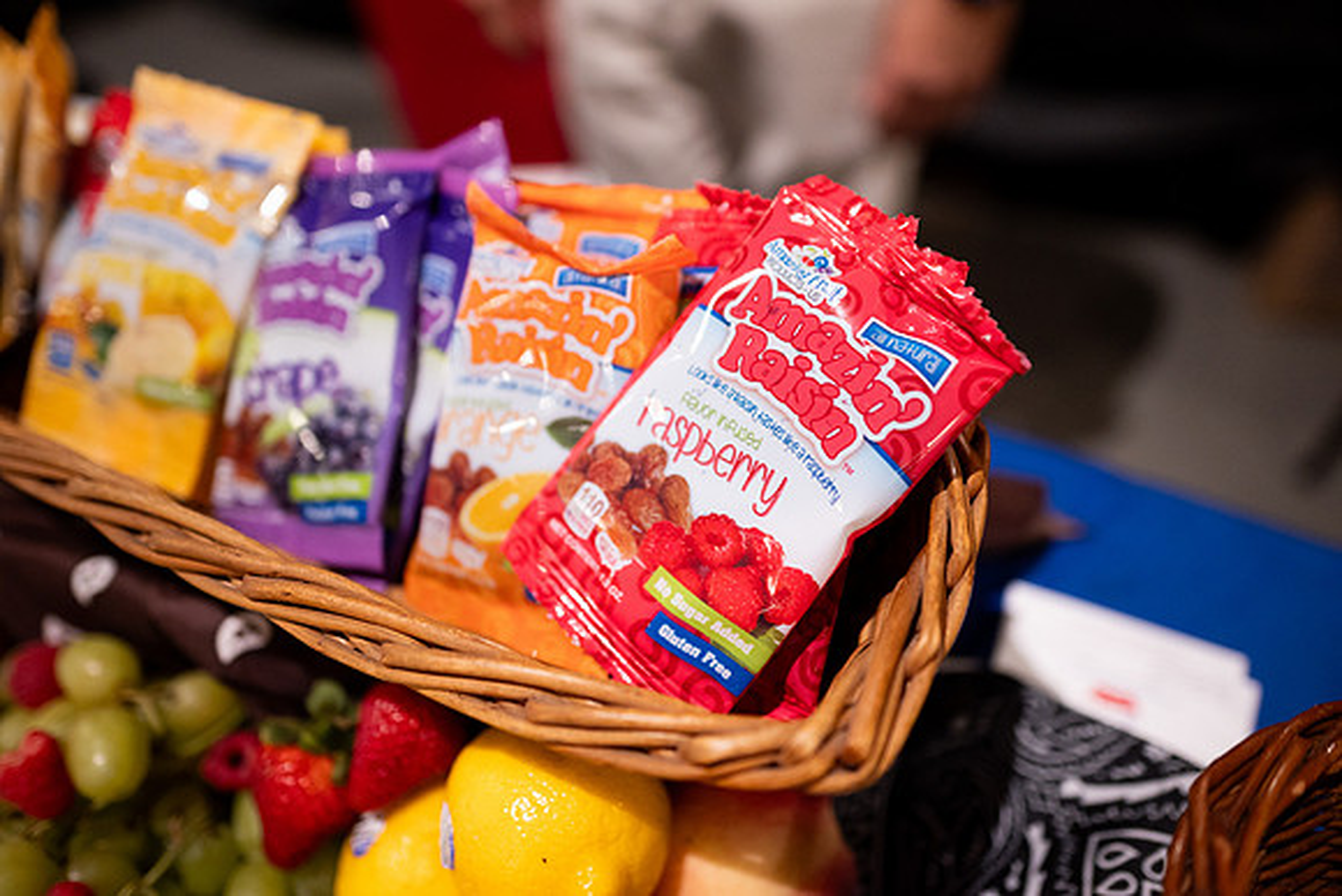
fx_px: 895
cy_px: 448
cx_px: 671
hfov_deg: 73.7
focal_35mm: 24
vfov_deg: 53.2
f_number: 1.8
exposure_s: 1/200
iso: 1250
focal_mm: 24
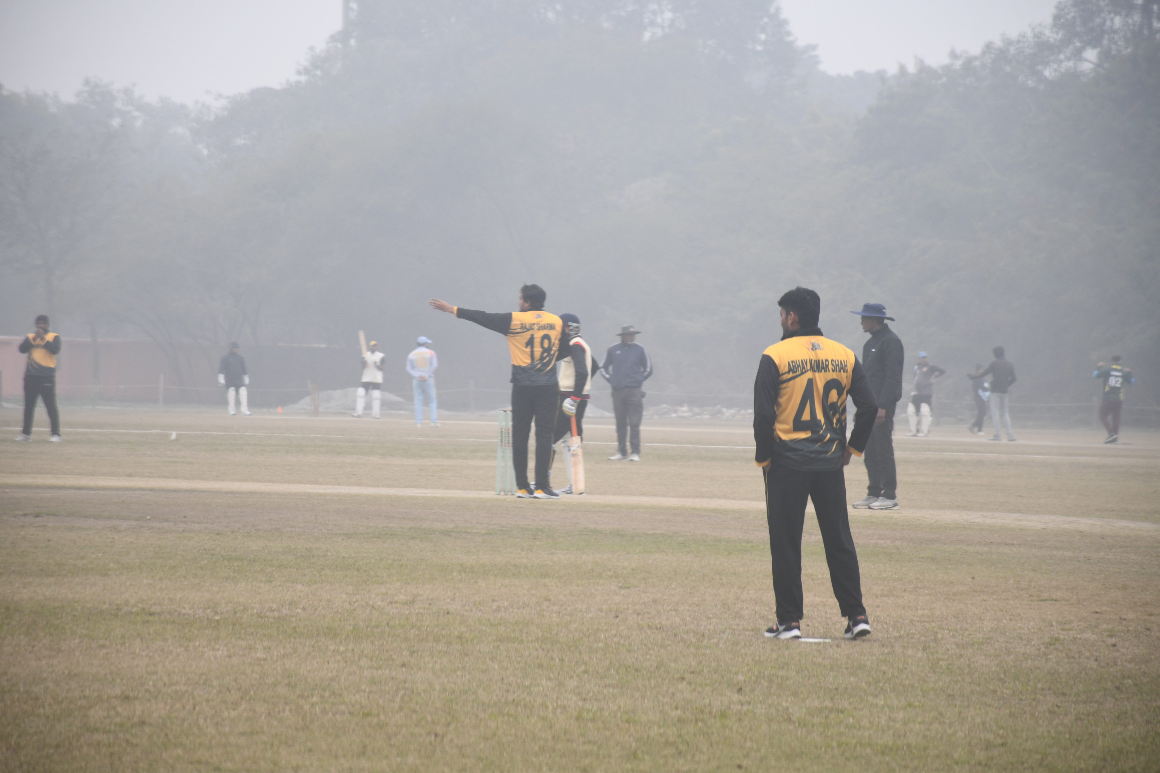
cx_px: 577
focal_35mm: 211
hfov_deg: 9.8
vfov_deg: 6.5
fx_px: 6798
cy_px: 386
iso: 320
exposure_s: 1/125
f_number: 5.6
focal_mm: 140
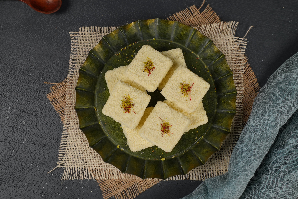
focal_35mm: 36
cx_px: 149
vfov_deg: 36.9
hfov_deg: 53.1
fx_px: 298
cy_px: 100
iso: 320
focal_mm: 24
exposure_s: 1/160
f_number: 3.5
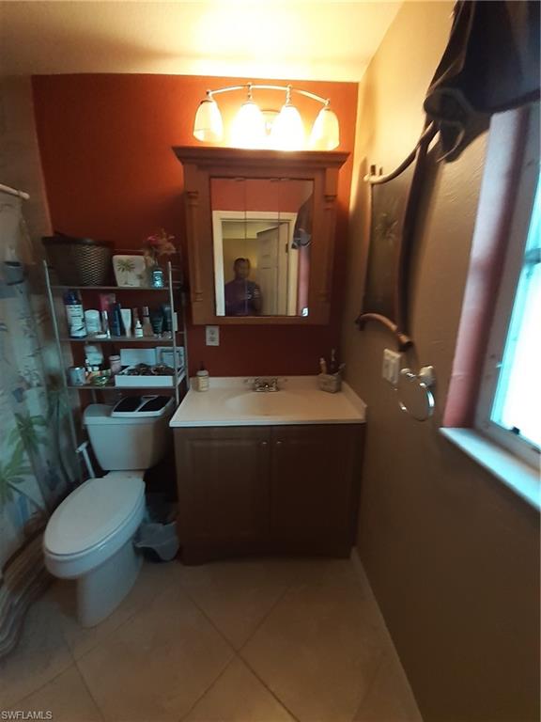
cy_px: 361
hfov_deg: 89.9
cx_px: 270
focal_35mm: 13
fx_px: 271
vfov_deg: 106.2
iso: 160
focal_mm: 1.13
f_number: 2.2
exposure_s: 1/24
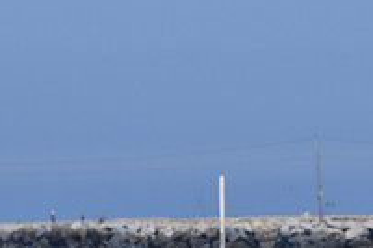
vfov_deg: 1.6
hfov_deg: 2.4
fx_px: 8972
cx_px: 388
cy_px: 291
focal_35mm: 866
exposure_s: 1/800
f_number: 9
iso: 200
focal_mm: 200
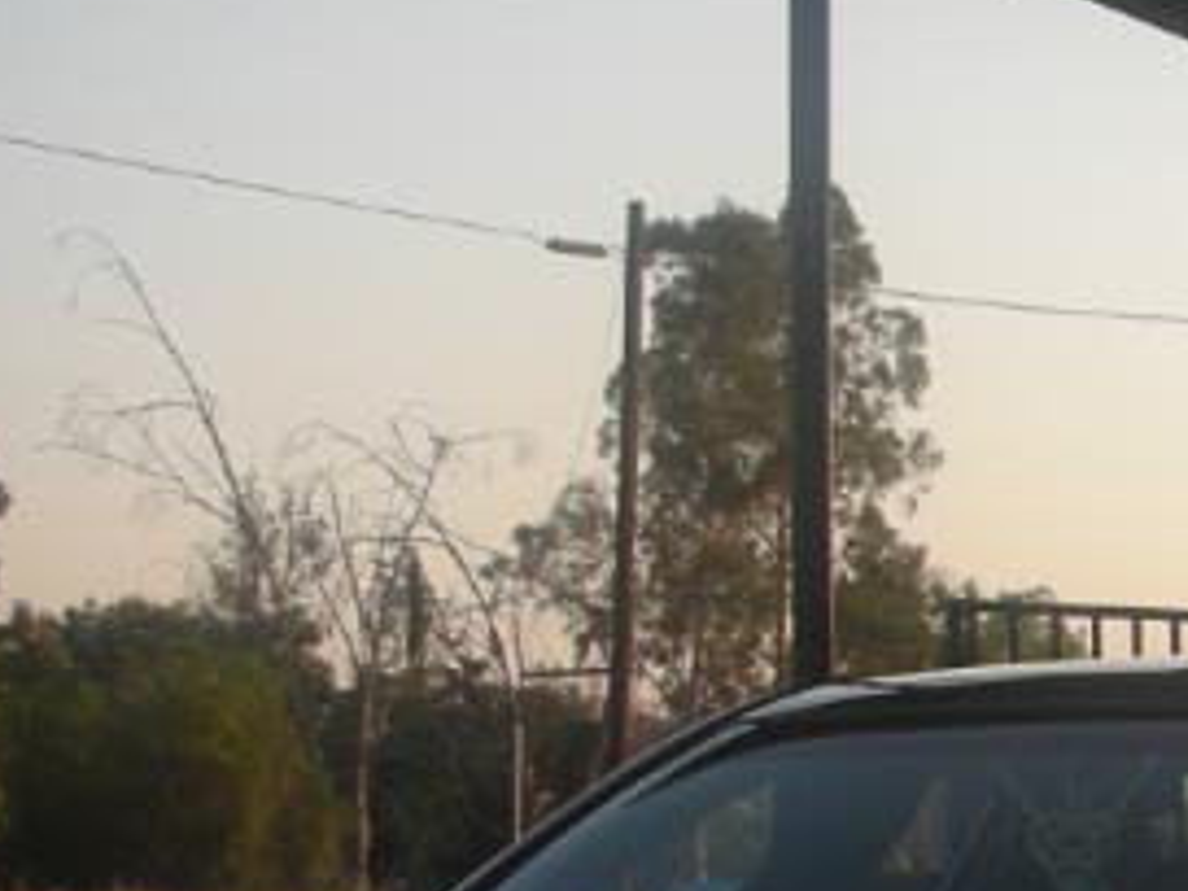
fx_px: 4530
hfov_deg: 14.1
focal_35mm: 132
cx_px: 1686
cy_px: 598
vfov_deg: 11.2
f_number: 3
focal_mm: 5.8
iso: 50
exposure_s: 1/162
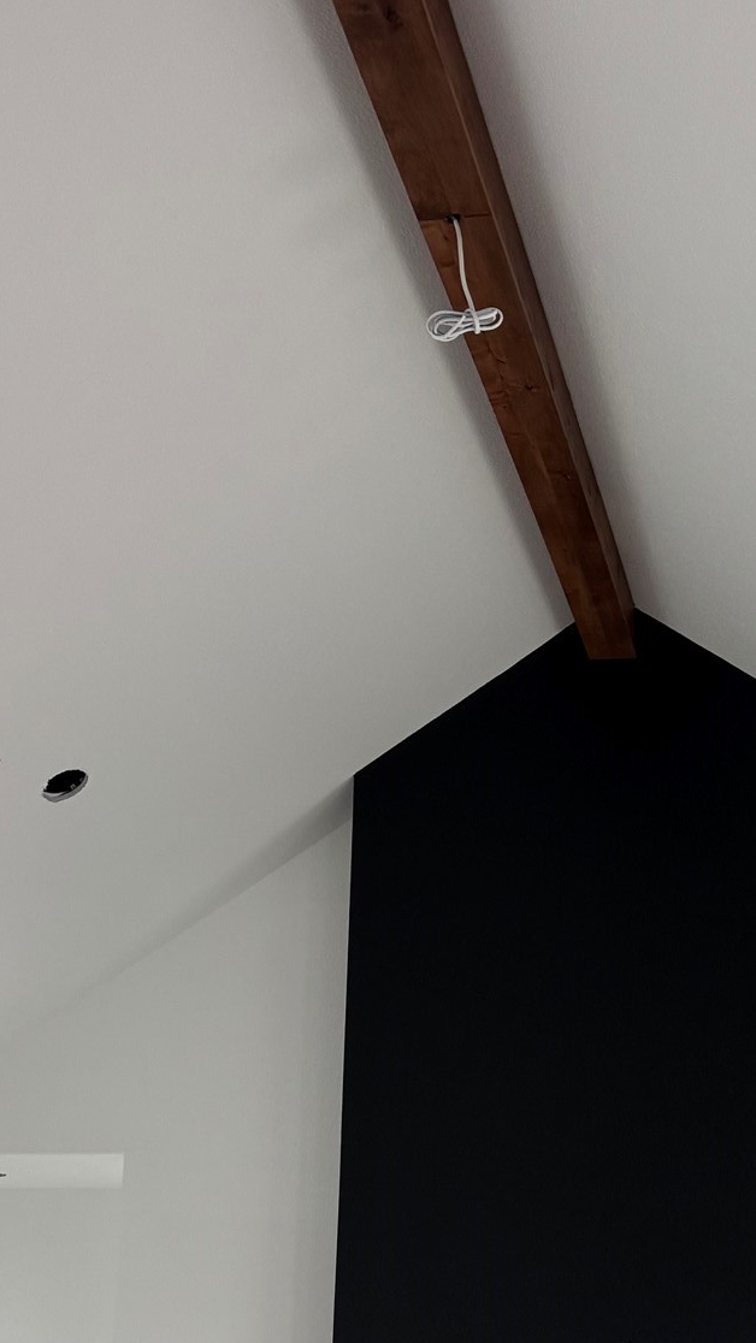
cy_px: 1193
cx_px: 593
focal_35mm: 48
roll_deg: -1.0
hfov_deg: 24.6
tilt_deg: +7.5
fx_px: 1710
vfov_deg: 39.9
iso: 200
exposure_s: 1/102
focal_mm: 6.76
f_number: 1.78
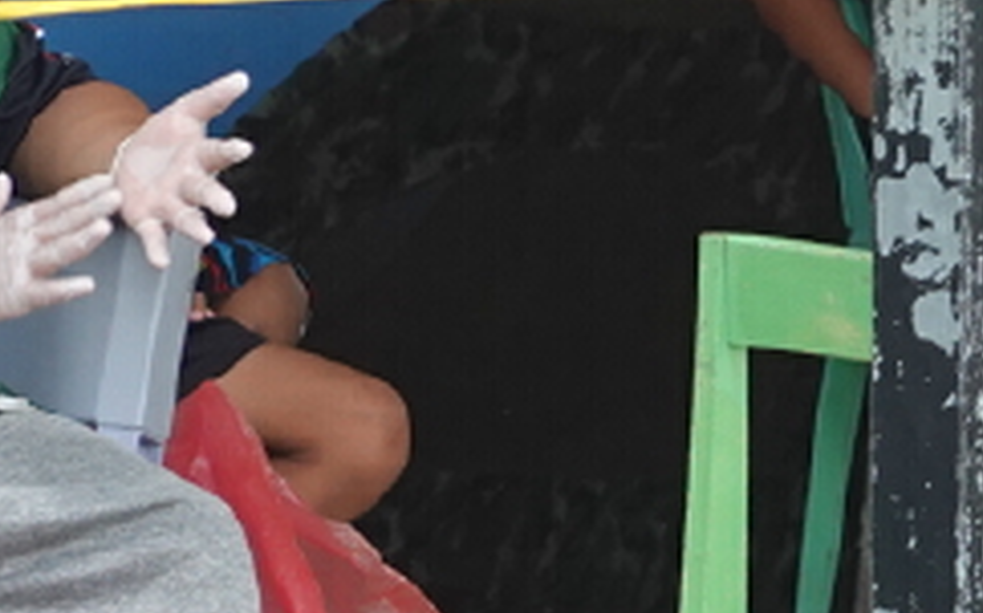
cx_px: 1584
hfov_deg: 2.3
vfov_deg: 1.4
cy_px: 45
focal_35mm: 906
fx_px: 24260
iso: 320
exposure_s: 1/200
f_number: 4.5
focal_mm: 64.75
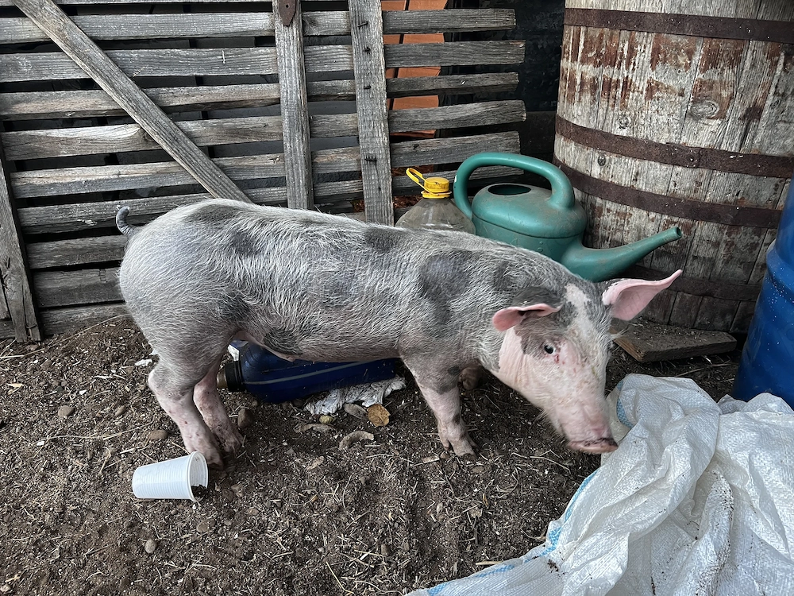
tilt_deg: -25.8
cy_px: 298
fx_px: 596
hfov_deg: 67.3
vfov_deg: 53.1
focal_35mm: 26
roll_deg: -0.2
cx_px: 397
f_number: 1.5
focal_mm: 5.7
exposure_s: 1/97
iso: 125
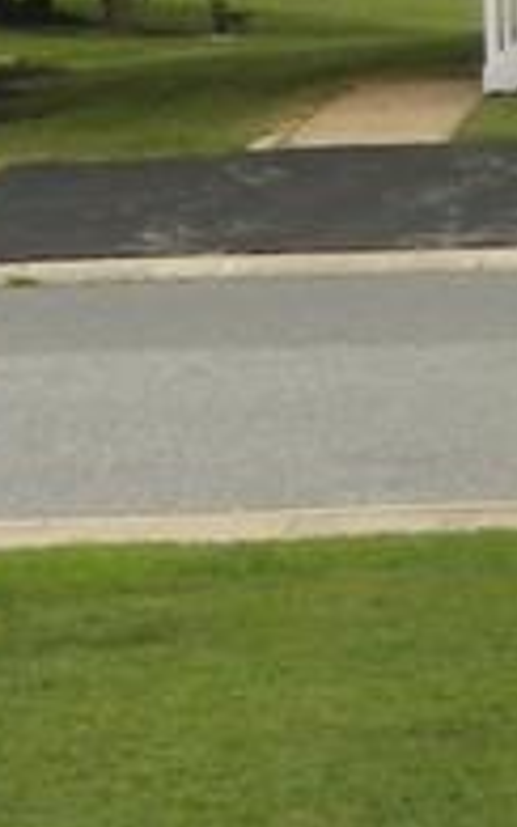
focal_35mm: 203
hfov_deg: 5.2
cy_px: 645
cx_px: 2517
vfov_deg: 10.3
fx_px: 4573
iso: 64
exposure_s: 1/200
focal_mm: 4.6
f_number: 3.5
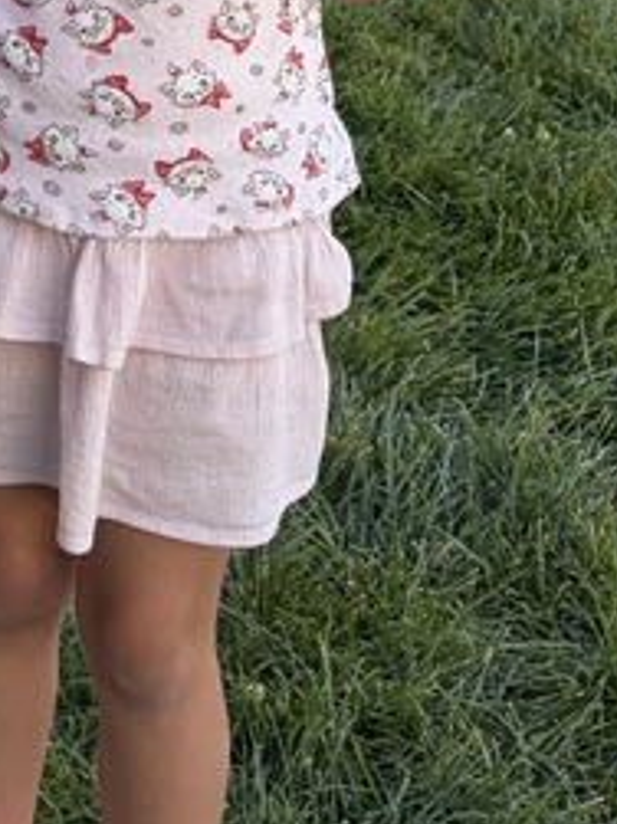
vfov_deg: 17.4
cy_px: -246
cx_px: -440
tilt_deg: -14.4
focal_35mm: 106
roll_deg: -3.6
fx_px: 2521
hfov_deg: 12.8
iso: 64
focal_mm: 5.96
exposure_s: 1/557
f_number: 1.6
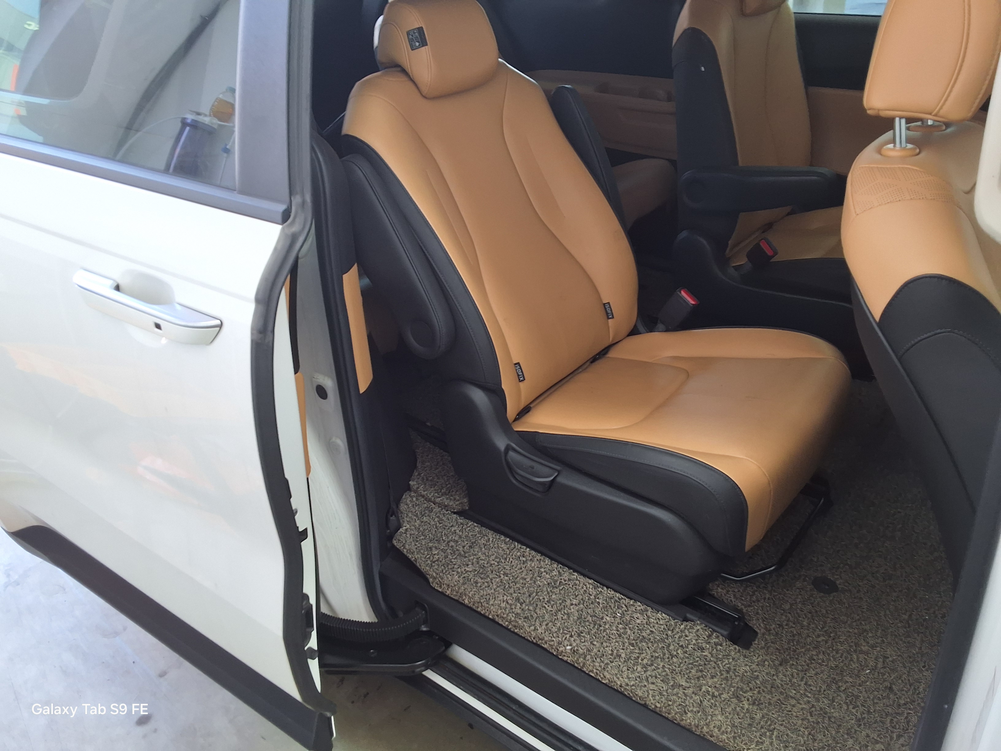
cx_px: 500
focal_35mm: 28
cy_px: 376
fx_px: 810
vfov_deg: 49.7
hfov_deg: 63.4
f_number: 1.9
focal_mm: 2.91
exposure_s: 1/60
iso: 50
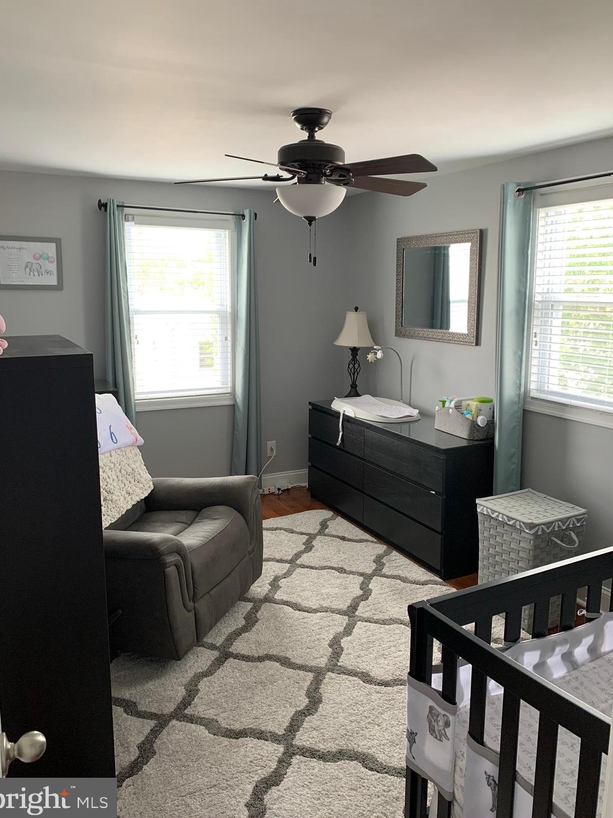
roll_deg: +0.1
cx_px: 297
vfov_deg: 65.3
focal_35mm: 27
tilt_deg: -9.1
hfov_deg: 51.3
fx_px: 638
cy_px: 398
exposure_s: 1/84
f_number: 1.8
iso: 100
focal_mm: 4.25
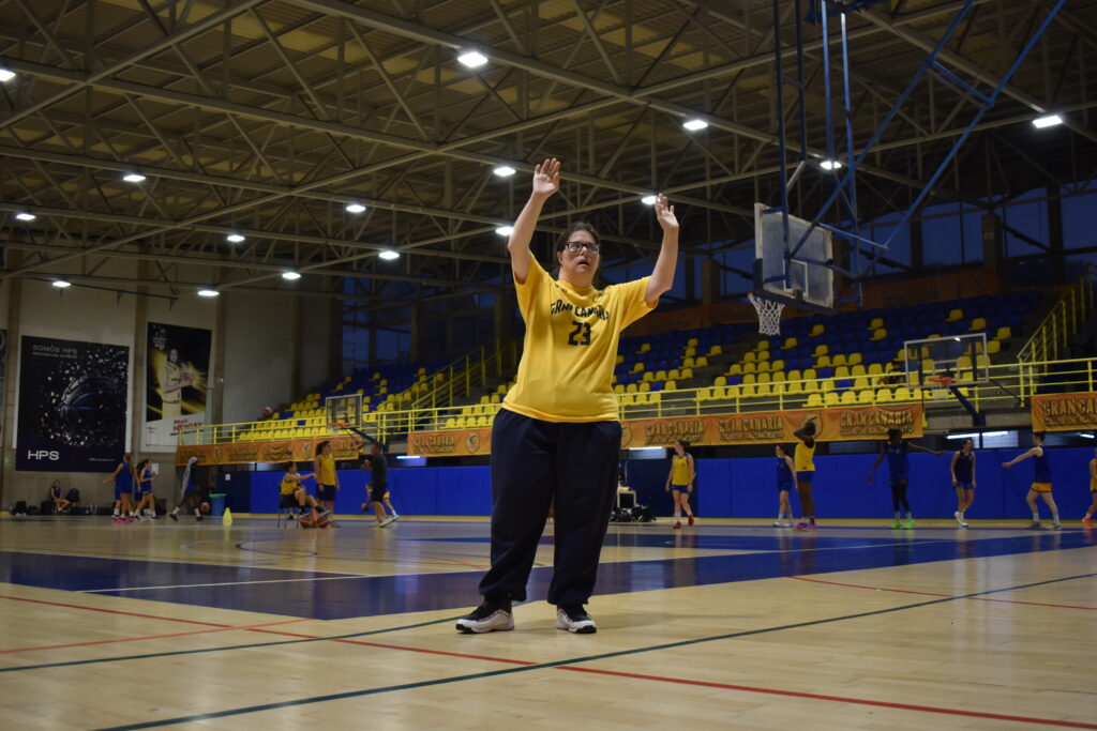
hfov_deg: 51.3
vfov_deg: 35.5
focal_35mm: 38
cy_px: 366
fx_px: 1143
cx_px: 548
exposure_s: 1/250
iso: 640
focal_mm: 25
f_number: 4
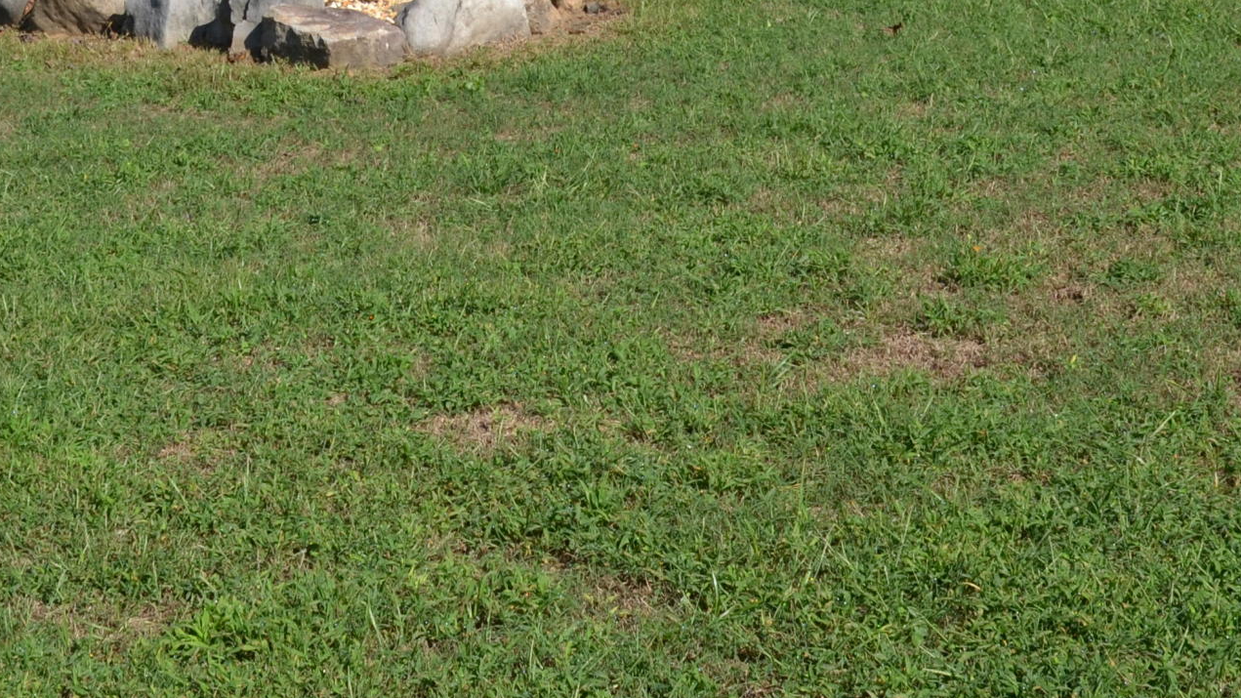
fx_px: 2929
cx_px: 554
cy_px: -220
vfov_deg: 13.1
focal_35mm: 89
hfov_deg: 23.9
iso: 100
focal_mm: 24
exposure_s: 1/250
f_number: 8
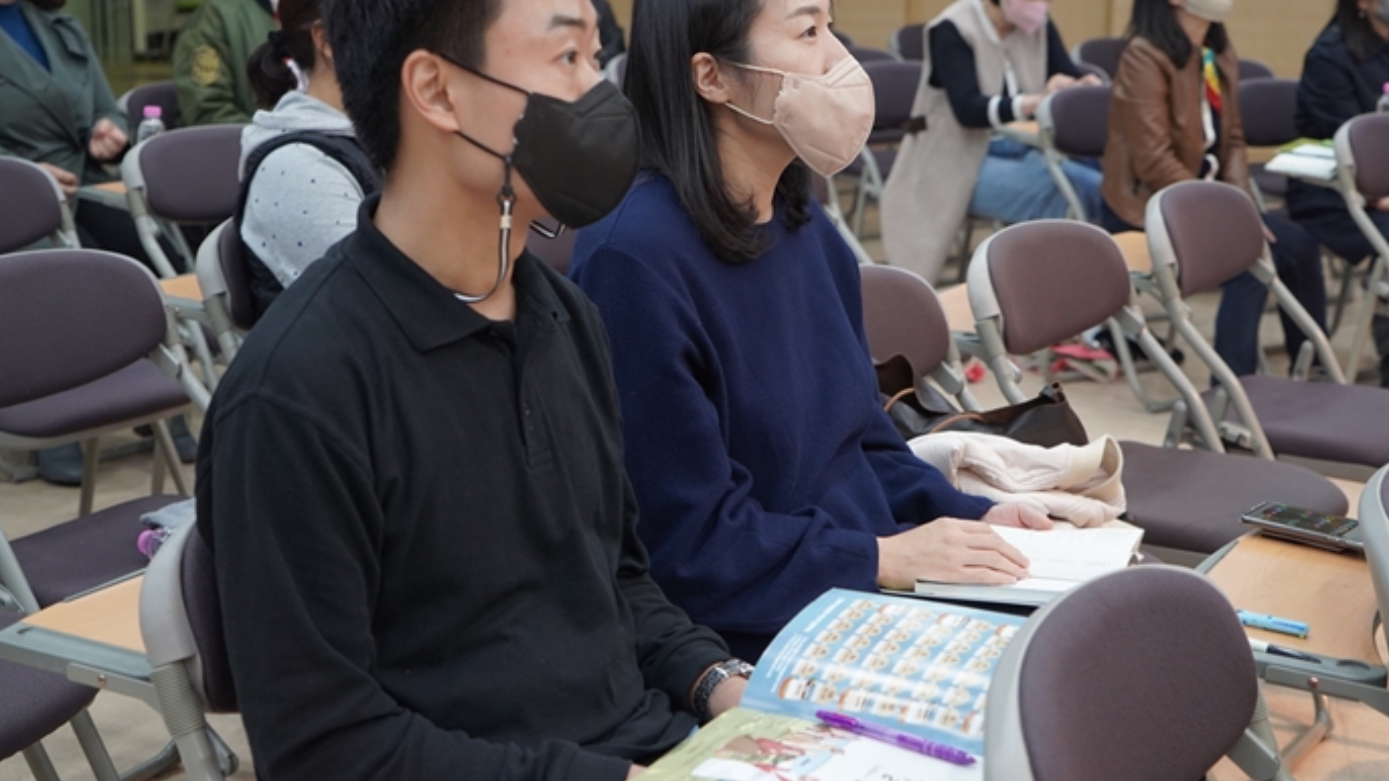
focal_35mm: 55
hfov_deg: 37.8
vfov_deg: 21.8
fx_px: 2026
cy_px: 379
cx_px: 707
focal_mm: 45
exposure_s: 1/160
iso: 1600
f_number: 4
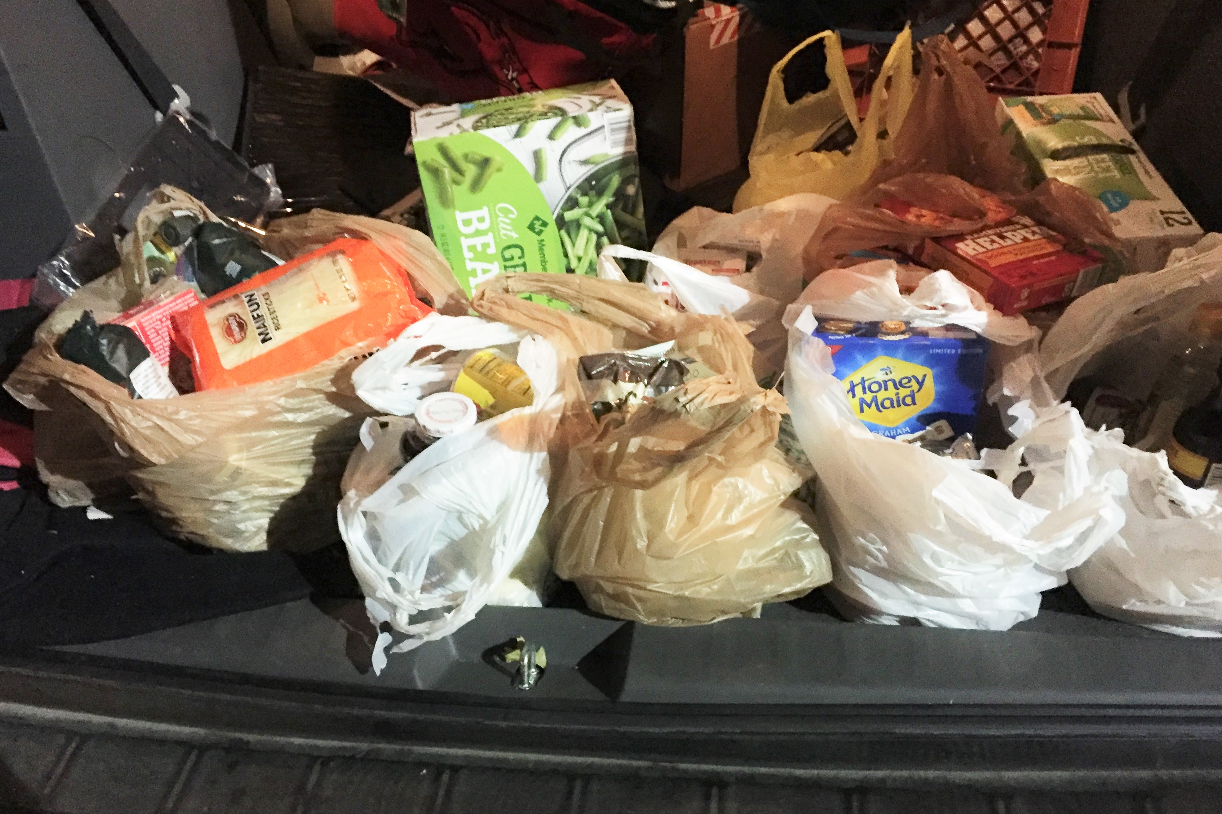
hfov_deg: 60.3
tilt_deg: -35.1
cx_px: 623
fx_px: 1052
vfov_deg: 42.3
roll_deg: +1.4
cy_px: 433
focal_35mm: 31
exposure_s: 1/15
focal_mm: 4.15
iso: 800
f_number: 2.2
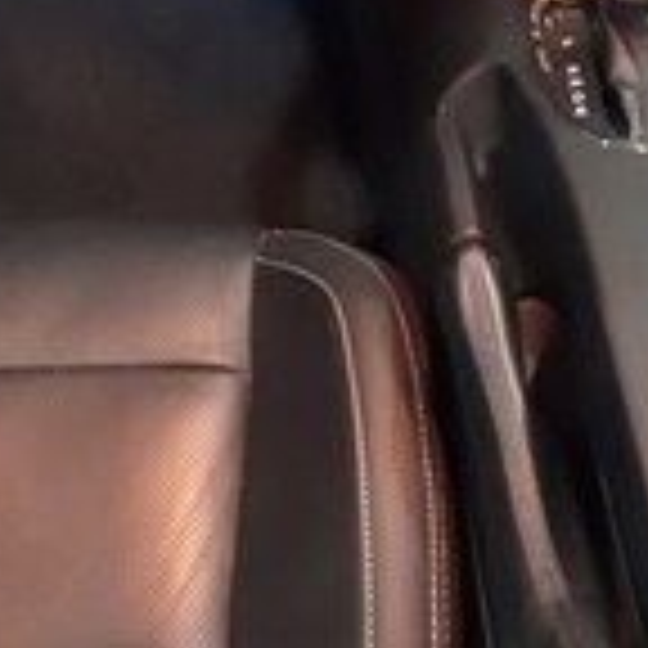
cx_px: 621
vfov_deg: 17.7
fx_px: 1737
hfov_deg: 20.6
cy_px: -459
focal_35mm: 82
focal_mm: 3.6
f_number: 1.9
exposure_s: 1/10
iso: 1000
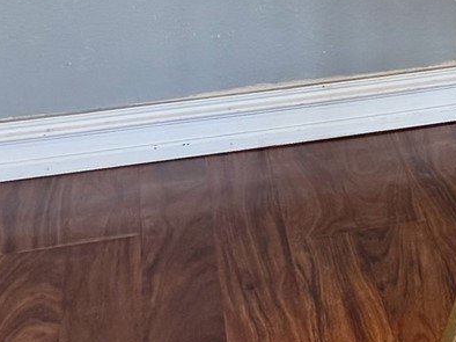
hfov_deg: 14.8
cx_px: 812
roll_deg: -0.1
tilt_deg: -3.9
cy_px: -368
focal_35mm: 117
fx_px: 1540
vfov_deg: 11.3
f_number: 1.78
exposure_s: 1/120
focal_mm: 6.76
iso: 200
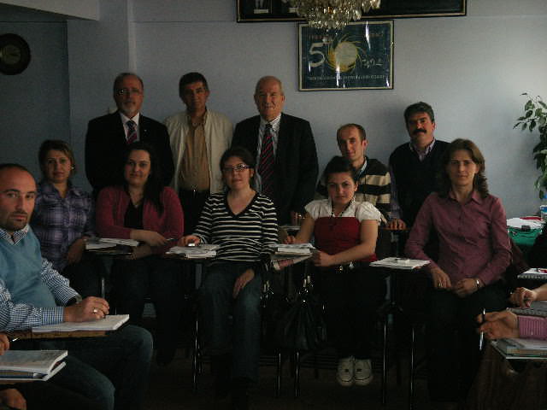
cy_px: 205
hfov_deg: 26.3
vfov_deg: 19.9
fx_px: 1169
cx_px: 274
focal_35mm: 74
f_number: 3.5
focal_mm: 15.4
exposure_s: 1/40
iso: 100
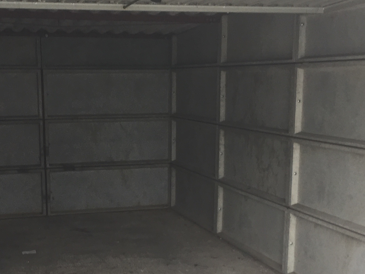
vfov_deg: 25.0
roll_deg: -0.5
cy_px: 197
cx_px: 132
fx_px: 612
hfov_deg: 33.0
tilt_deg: -11.8
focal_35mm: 58
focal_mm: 4.15
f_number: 2.2
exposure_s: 1/100
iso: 50
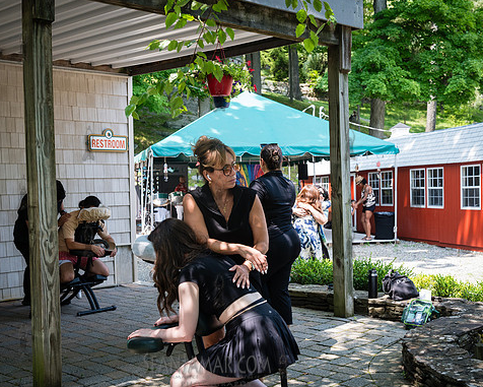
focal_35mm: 48
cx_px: 218
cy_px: 192
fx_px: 686
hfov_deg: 38.7
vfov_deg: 31.5
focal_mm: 42
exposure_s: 1/320
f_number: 4.5
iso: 400
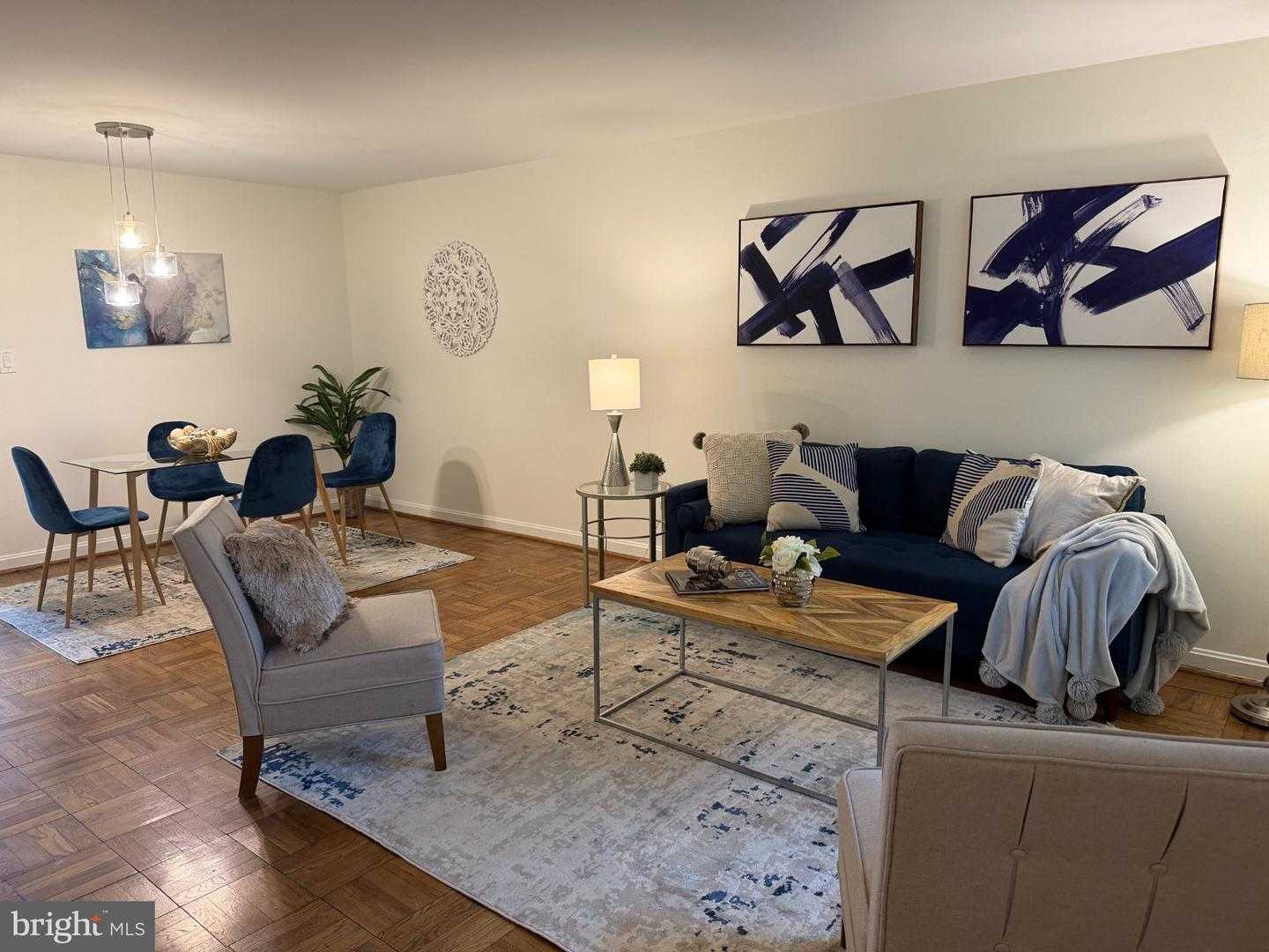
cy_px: 476
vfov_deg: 56.8
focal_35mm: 24
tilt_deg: -8.9
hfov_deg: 71.6
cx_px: 634
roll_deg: +0.6
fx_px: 880
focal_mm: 6.76
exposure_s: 1/60
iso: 250
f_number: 1.78
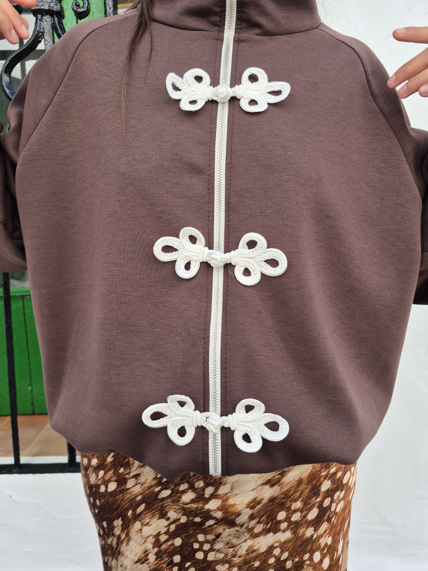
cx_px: 214
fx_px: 379
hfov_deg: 58.9
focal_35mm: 23
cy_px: 286
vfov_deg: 73.9
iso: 25
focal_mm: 5.4
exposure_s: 1/469
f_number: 1.8
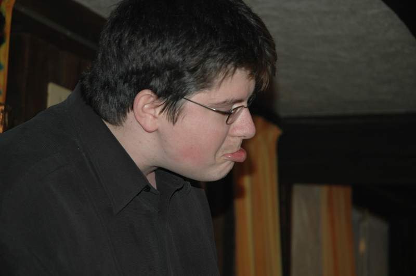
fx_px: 1212
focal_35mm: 105
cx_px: 208
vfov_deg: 13.0
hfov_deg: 19.5
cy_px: 138
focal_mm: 70
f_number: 4.5
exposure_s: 1/60
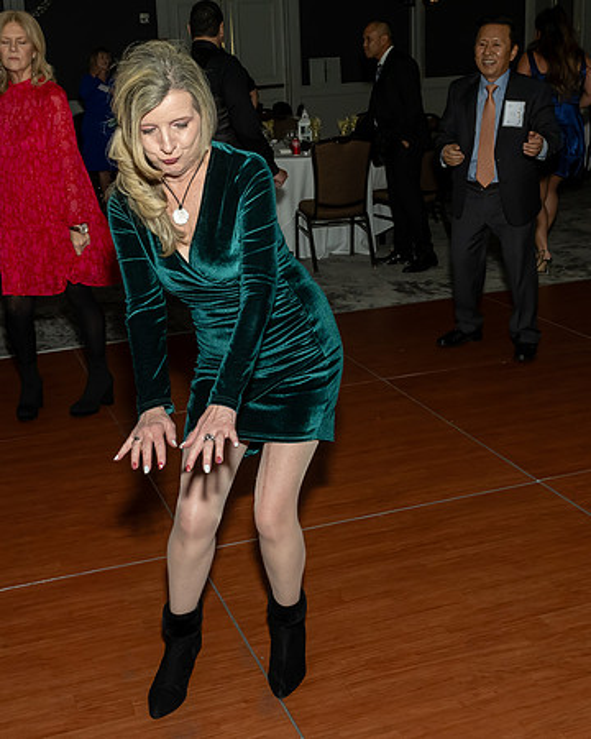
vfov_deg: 42.1
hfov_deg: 34.3
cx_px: 271
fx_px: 958
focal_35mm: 44
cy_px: 324
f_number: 8
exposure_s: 1/250
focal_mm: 18
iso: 1000
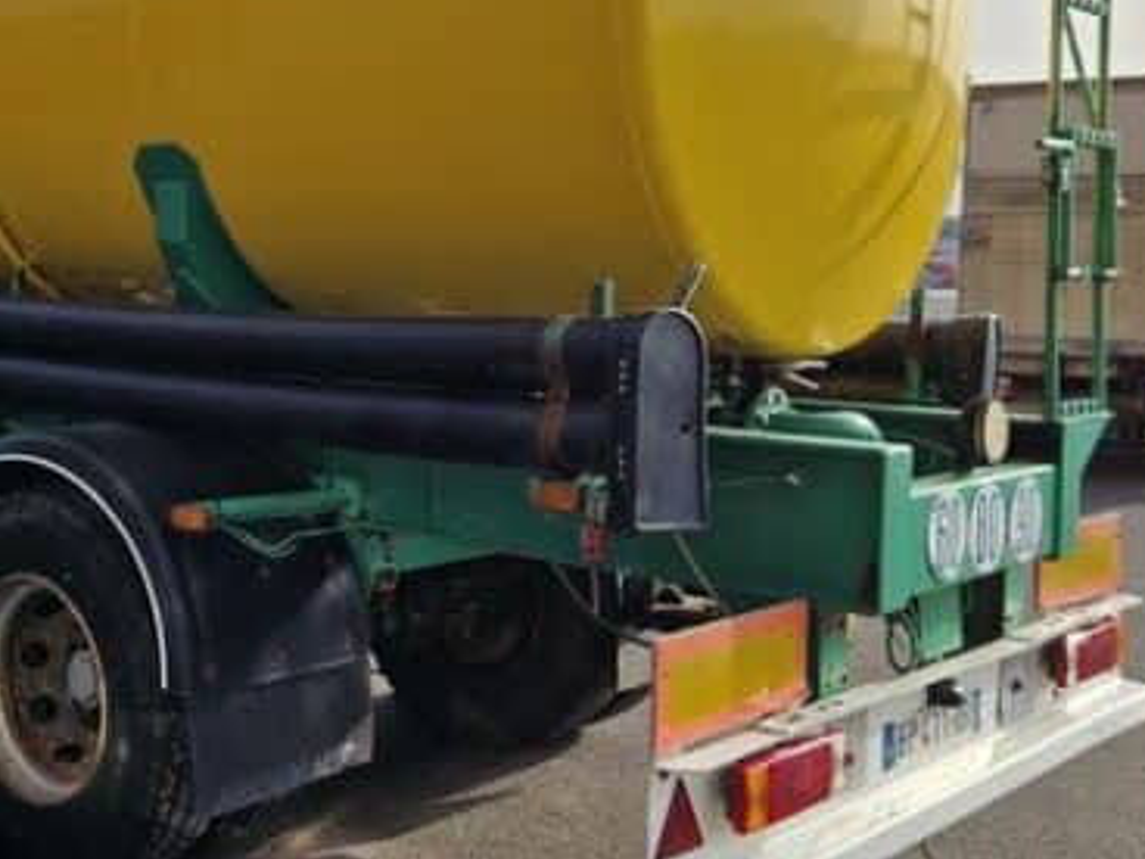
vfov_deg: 30.1
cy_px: 314
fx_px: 1588
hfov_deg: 38.3
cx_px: 246
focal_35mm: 48
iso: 50
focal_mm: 5.4
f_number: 1.8
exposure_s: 1/1300
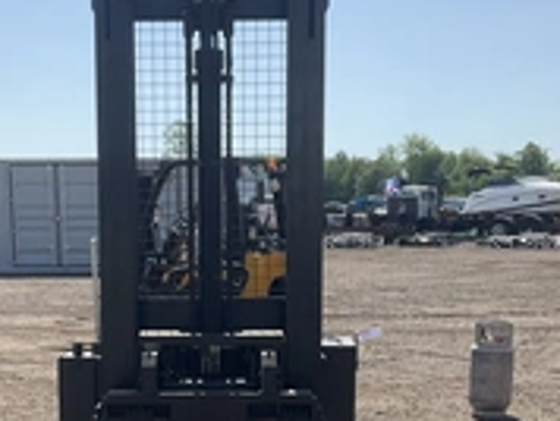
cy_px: 374
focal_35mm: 65
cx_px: 214
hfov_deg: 29.7
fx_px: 1053
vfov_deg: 22.1
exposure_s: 1/1626
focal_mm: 3
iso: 25
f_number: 1.8
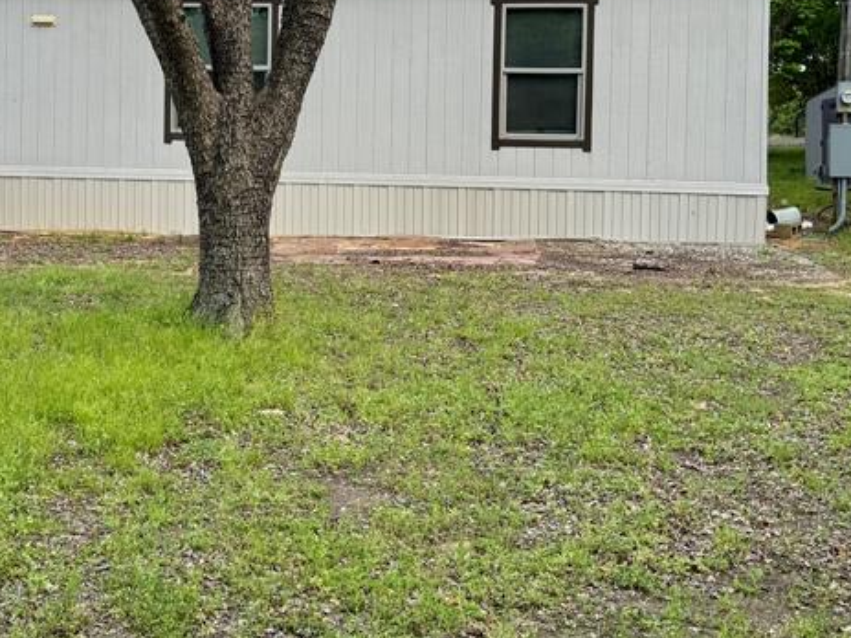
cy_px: 117
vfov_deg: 26.9
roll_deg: -0.4
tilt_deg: -0.1
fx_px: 1303
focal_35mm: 53
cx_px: 251
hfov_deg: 35.6
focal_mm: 6.76
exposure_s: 1/2000
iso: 100
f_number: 1.78
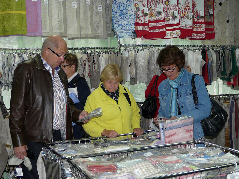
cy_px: 109
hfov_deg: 37.5
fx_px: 352
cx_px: 110
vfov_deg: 28.5
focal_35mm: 51
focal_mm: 5.2
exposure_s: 1/30
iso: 100
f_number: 2.8
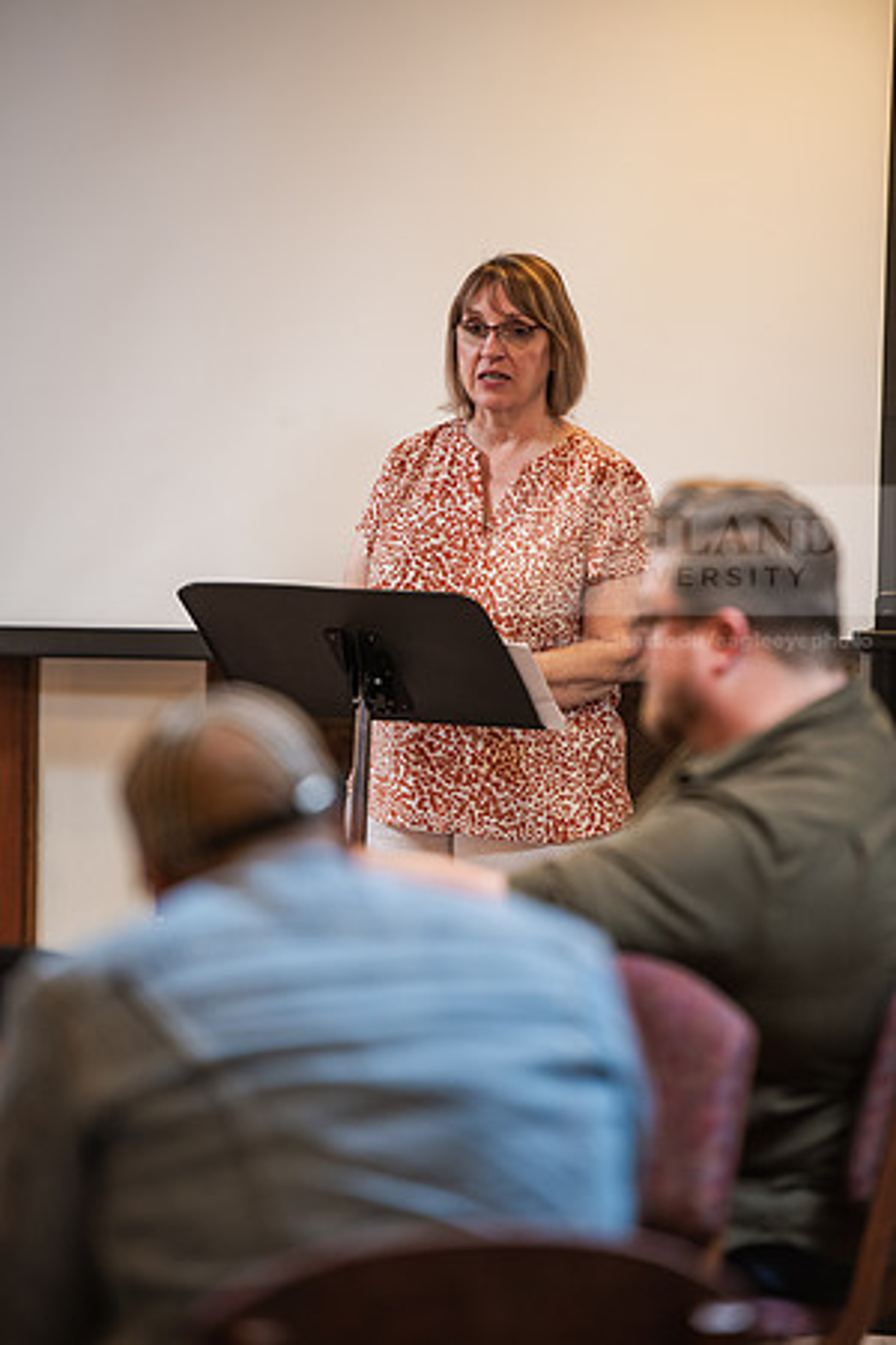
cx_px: 448
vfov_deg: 10.8
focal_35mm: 190
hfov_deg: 7.2
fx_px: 7093
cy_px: 672
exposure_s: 1/160
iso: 800
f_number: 3.2
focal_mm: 190
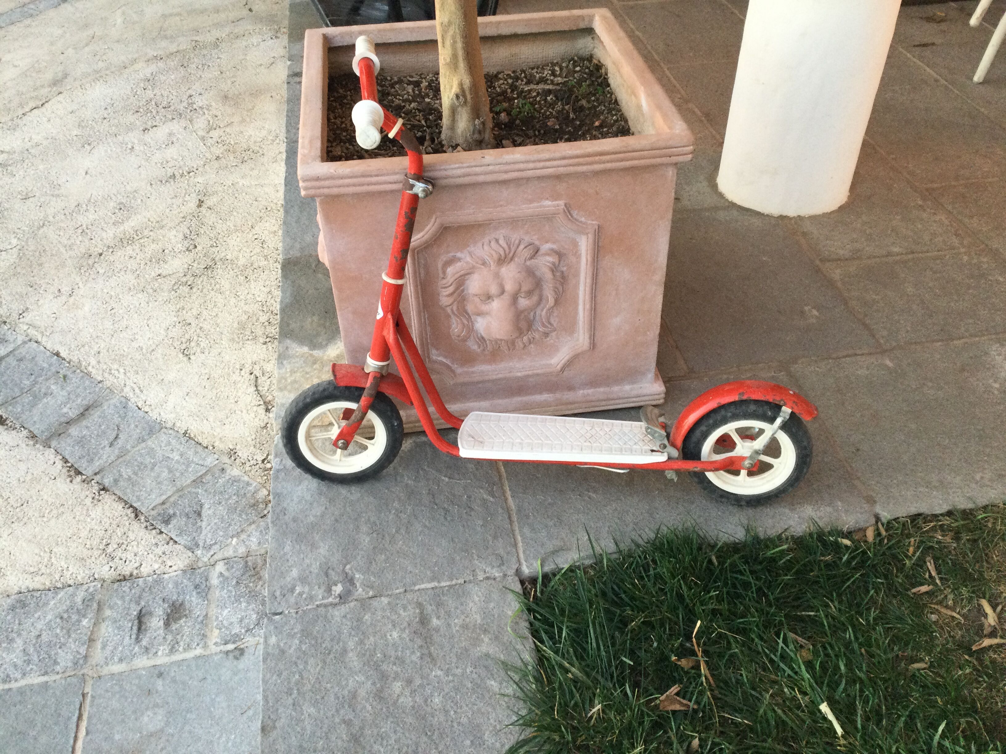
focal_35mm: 31
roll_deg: -0.3
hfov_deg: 58.4
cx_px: 503
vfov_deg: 45.4
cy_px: 377
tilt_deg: -41.2
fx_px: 901
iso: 50
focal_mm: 3.3
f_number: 2.4
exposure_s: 1/33
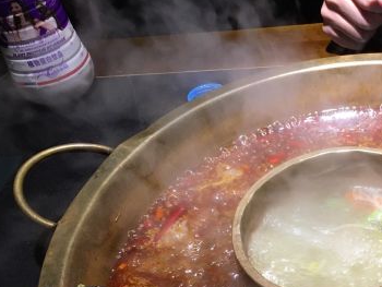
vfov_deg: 24.3
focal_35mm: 58
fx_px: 640
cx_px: 351
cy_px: 274
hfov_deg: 31.5
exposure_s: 1/33
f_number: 2.2
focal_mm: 4.15
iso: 50
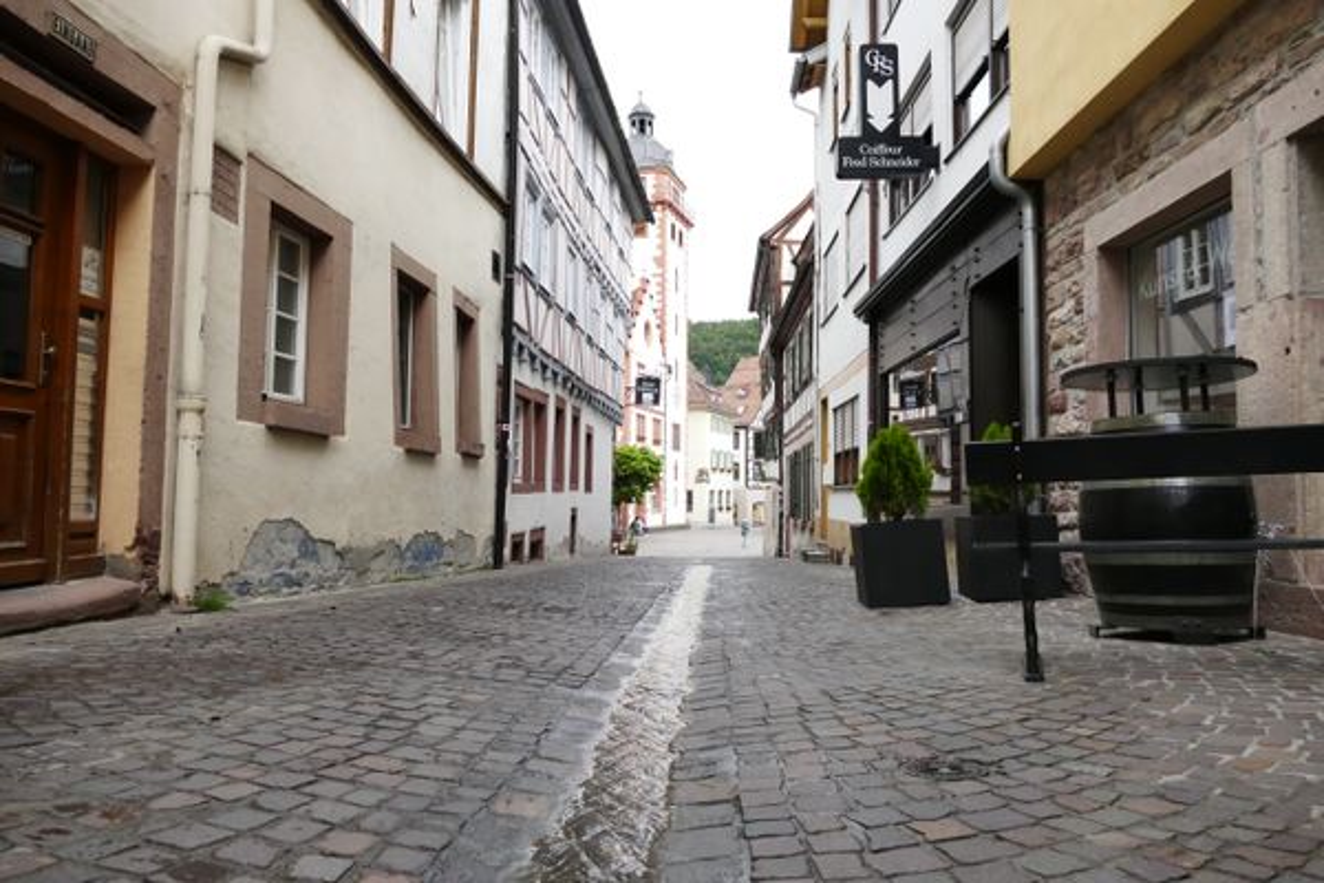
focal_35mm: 25
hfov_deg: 71.5
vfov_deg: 51.3
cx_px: 662
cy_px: 442
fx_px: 919
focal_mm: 9.12
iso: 640
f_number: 2.8
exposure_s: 1/1600
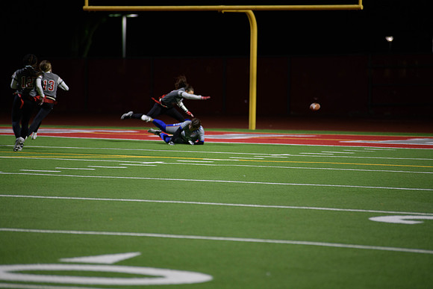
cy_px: 144
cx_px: 216
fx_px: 2406
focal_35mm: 200
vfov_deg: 6.9
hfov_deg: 10.3
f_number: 2.8
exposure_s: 1/200
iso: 900
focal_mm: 200
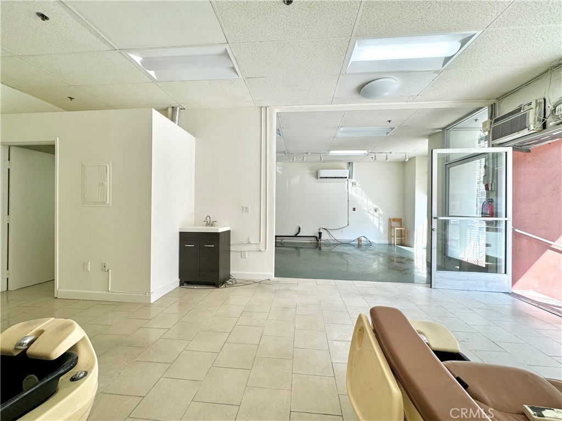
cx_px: 281
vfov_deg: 85.7
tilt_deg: -0.7
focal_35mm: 14
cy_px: 210
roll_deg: -0.3
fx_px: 227
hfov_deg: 102.1
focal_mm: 2.22
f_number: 2.2
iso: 40
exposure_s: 1/120
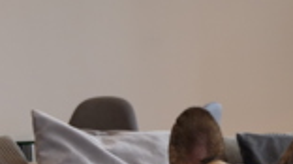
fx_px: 915
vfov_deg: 10.0
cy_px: 221
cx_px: 357
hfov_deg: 17.3
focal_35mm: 118
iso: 320
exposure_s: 1/60
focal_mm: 13
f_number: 2.8
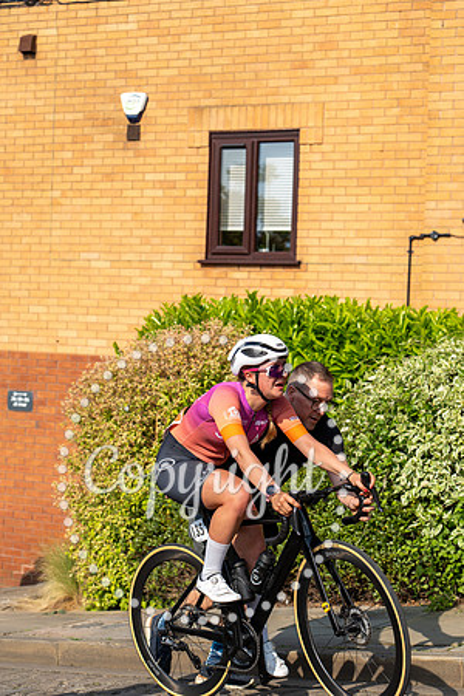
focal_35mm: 70
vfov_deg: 28.8
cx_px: 232
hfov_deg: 19.5
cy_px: 348
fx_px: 1353
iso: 200
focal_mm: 70
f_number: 4
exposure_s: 1/1000
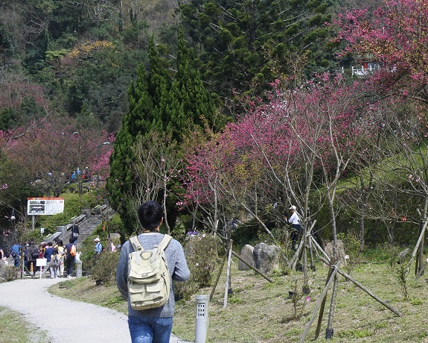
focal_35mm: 75
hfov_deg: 25.0
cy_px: 122
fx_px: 950
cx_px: 335
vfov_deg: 20.4
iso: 200
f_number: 4.5
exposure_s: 1/1000
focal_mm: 17.2
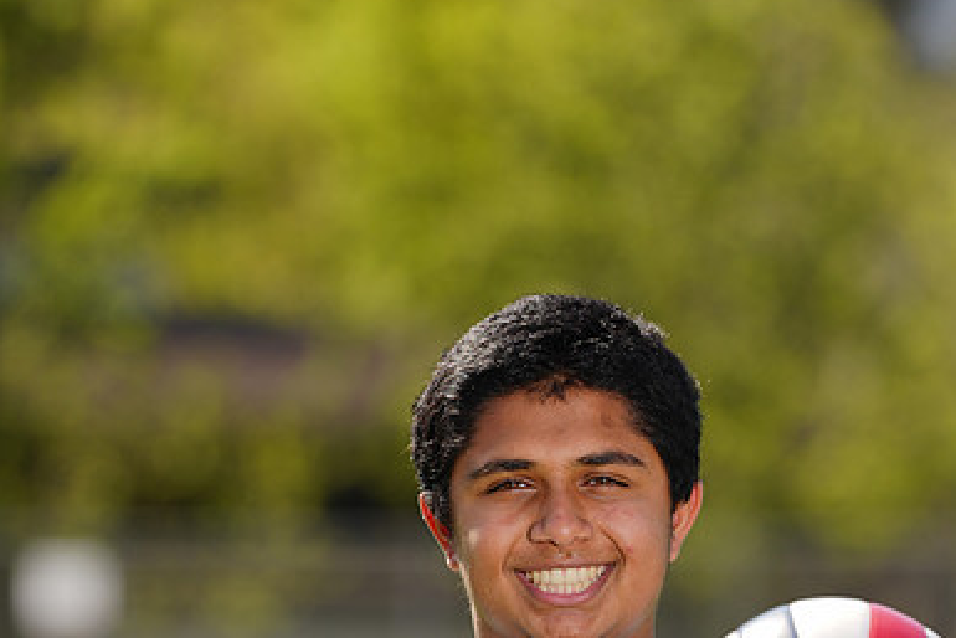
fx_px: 14212
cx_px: 478
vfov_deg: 2.6
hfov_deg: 3.9
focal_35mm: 535
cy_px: 683
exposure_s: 1/200
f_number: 7.1
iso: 64
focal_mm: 355
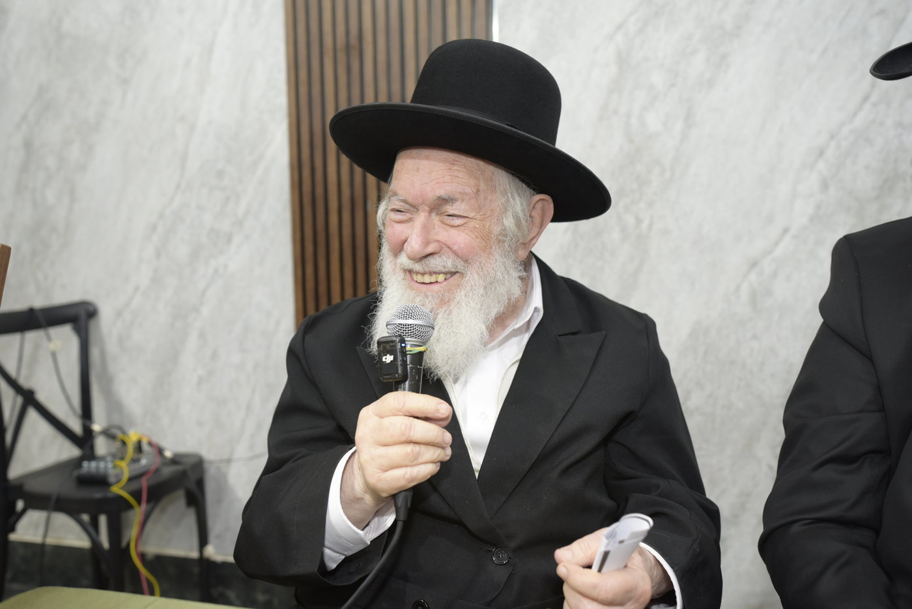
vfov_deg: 37.9
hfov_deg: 54.4
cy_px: 304
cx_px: 456
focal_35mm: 35
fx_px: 887
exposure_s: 1/100
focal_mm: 35
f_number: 4
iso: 800
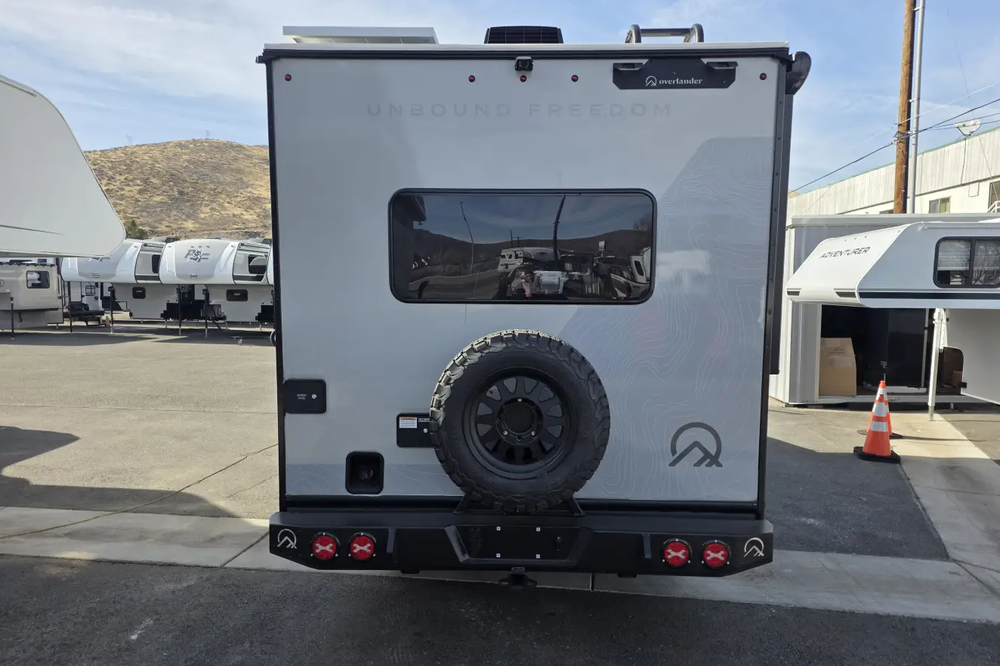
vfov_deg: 53.1
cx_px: 500
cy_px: 353
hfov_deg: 73.8
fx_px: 666
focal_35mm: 24
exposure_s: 1/3143
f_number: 1.7
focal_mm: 6.25
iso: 80
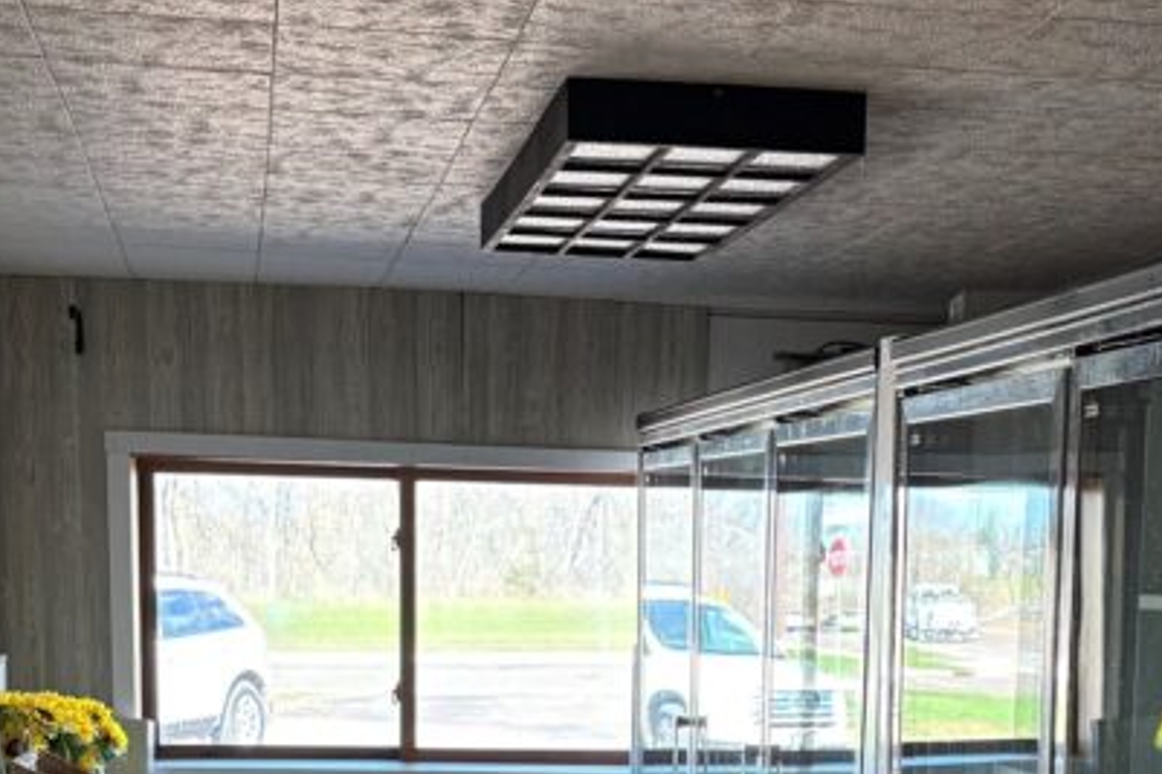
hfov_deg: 28.0
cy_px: 899
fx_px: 2323
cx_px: 700
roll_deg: -0.1
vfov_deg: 18.1
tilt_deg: -6.4
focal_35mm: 72
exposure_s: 1/120
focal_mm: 5.96
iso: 100
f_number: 1.6
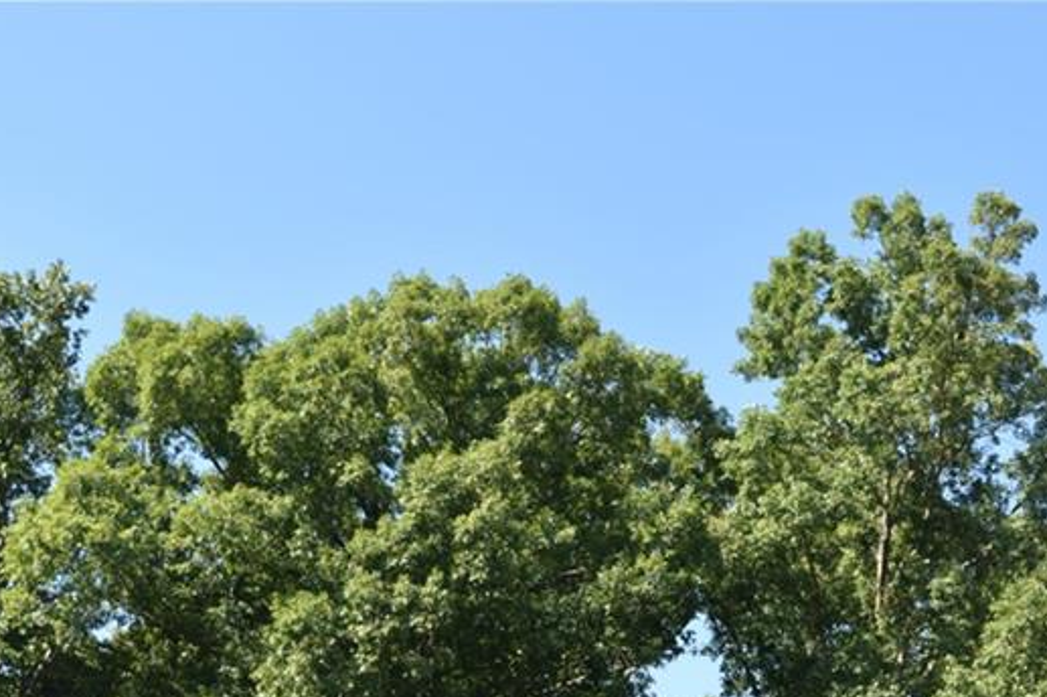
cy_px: 689
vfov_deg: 13.4
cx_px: 897
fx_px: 2935
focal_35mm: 101
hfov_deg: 19.9
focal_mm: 34
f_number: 7.1
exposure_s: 1/200
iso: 100
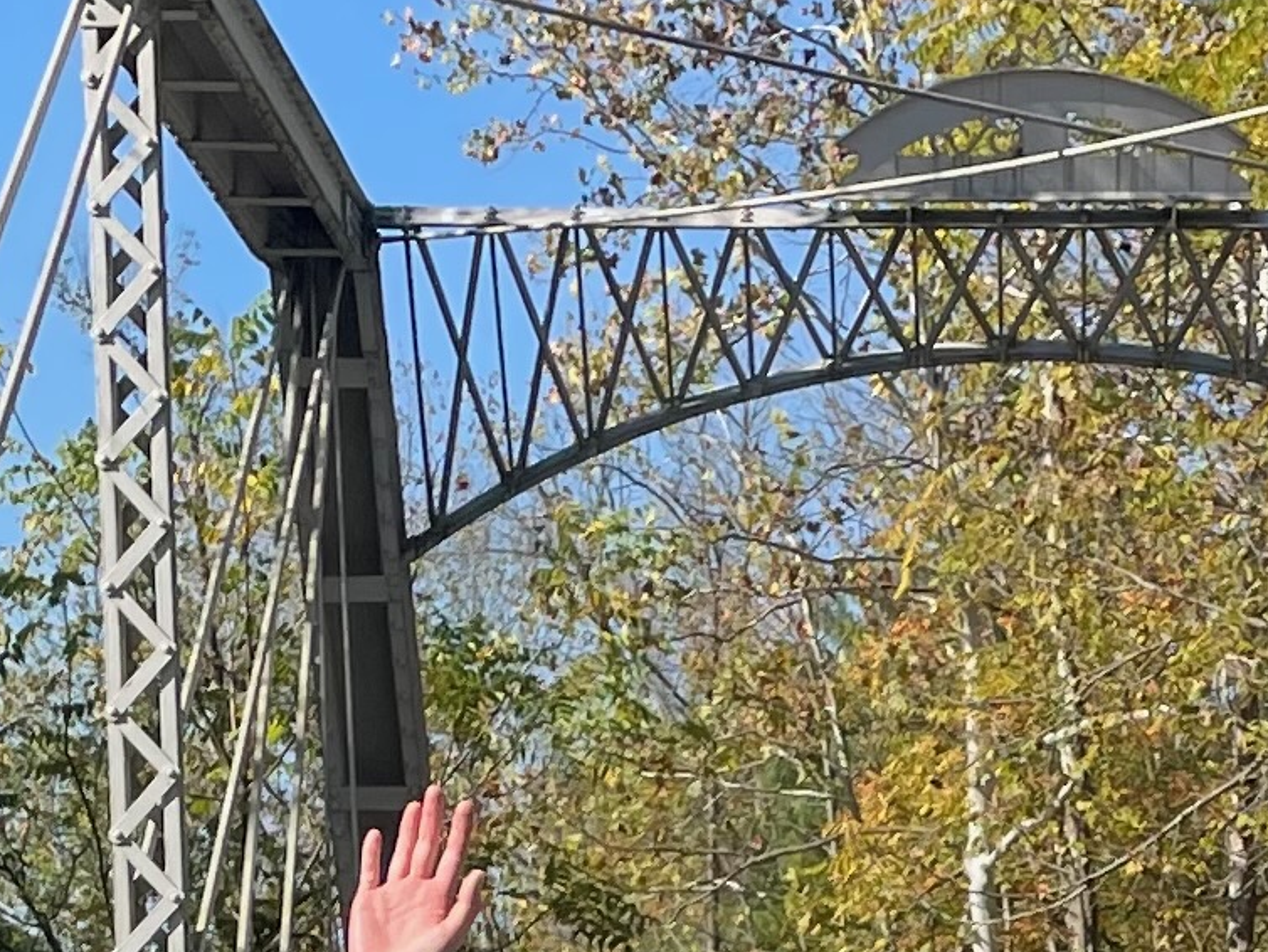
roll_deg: +0.4
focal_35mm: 139
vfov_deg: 9.9
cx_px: 1117
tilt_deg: -4.6
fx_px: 5093
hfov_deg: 14.1
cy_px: 1864
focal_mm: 4.2
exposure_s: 1/2132
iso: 32
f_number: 1.6
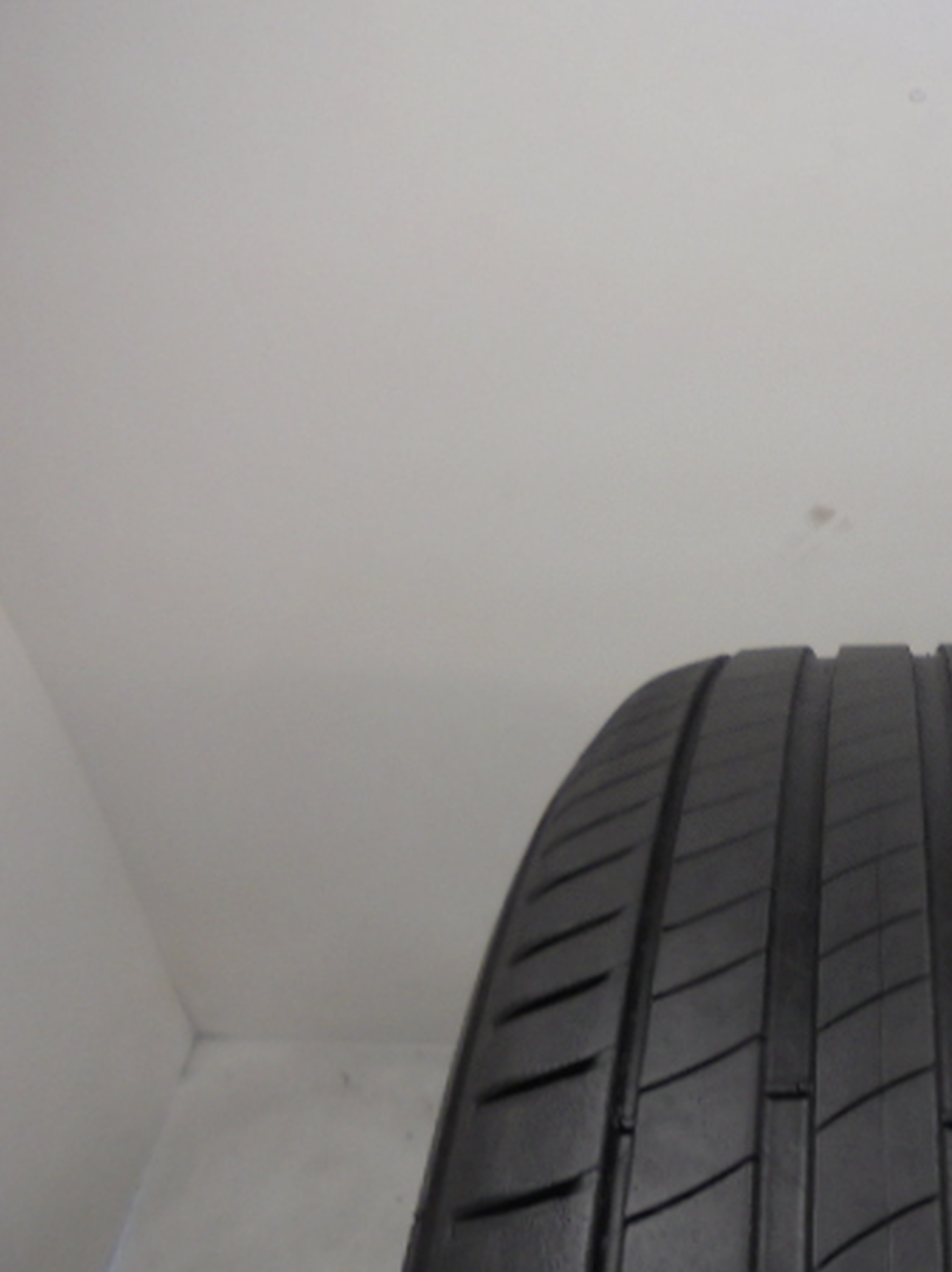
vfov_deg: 50.2
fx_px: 1358
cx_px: 831
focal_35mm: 37
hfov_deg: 36.6
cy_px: 625
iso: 100
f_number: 3.5
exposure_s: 1/40
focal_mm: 4.6
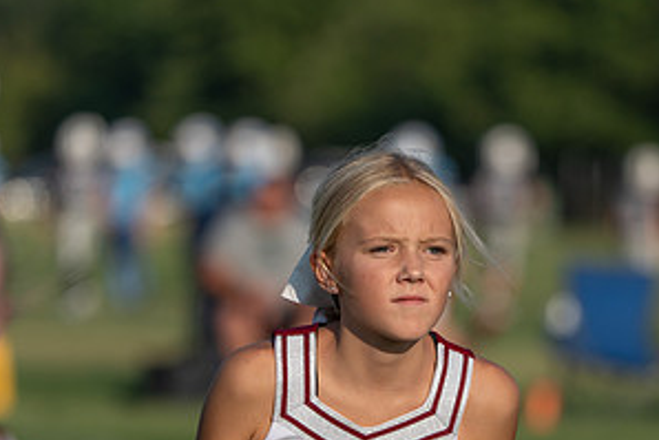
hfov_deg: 3.5
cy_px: 399
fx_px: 10915
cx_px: 420
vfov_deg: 2.3
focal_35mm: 596
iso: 100
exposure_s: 1/1250
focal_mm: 306
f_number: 5.6
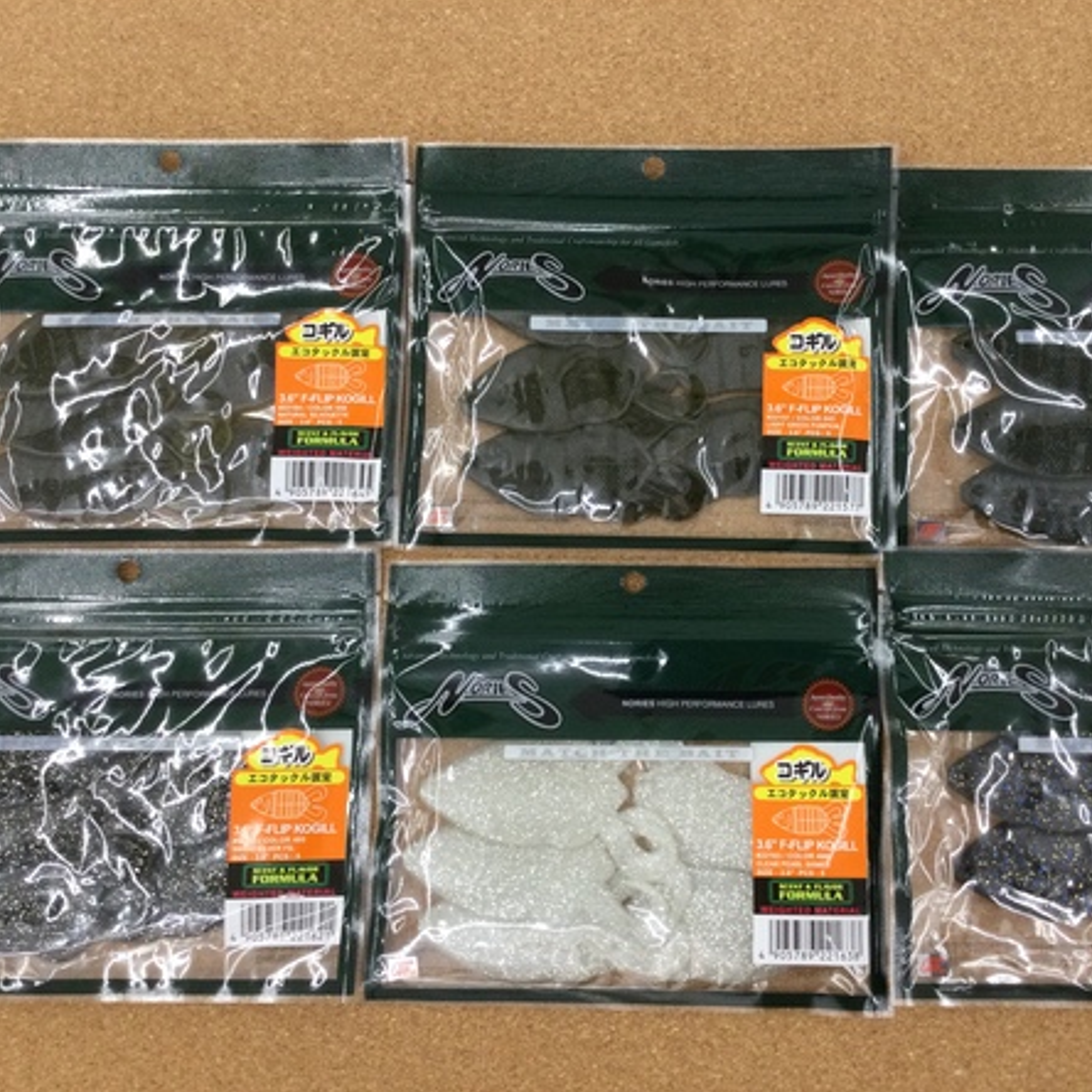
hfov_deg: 44.8
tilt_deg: -80.7
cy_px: 546
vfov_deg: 44.9
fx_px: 1321
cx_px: 635
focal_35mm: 37
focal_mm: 3.3
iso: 32
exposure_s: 1/30
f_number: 2.4
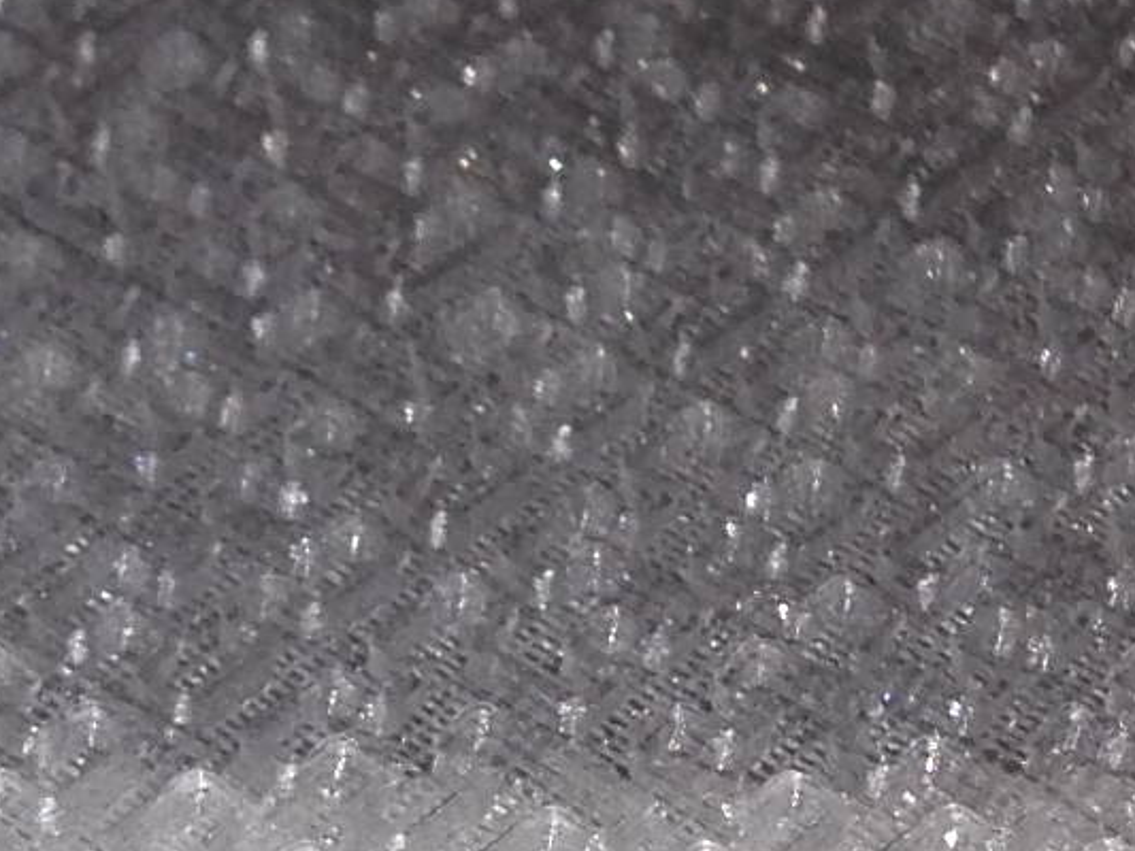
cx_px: -626
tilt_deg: -40.2
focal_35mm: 202
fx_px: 6625
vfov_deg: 7.3
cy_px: 1130
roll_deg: -0.8
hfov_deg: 9.5
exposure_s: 1/120
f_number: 2.4
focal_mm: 4.12
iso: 50
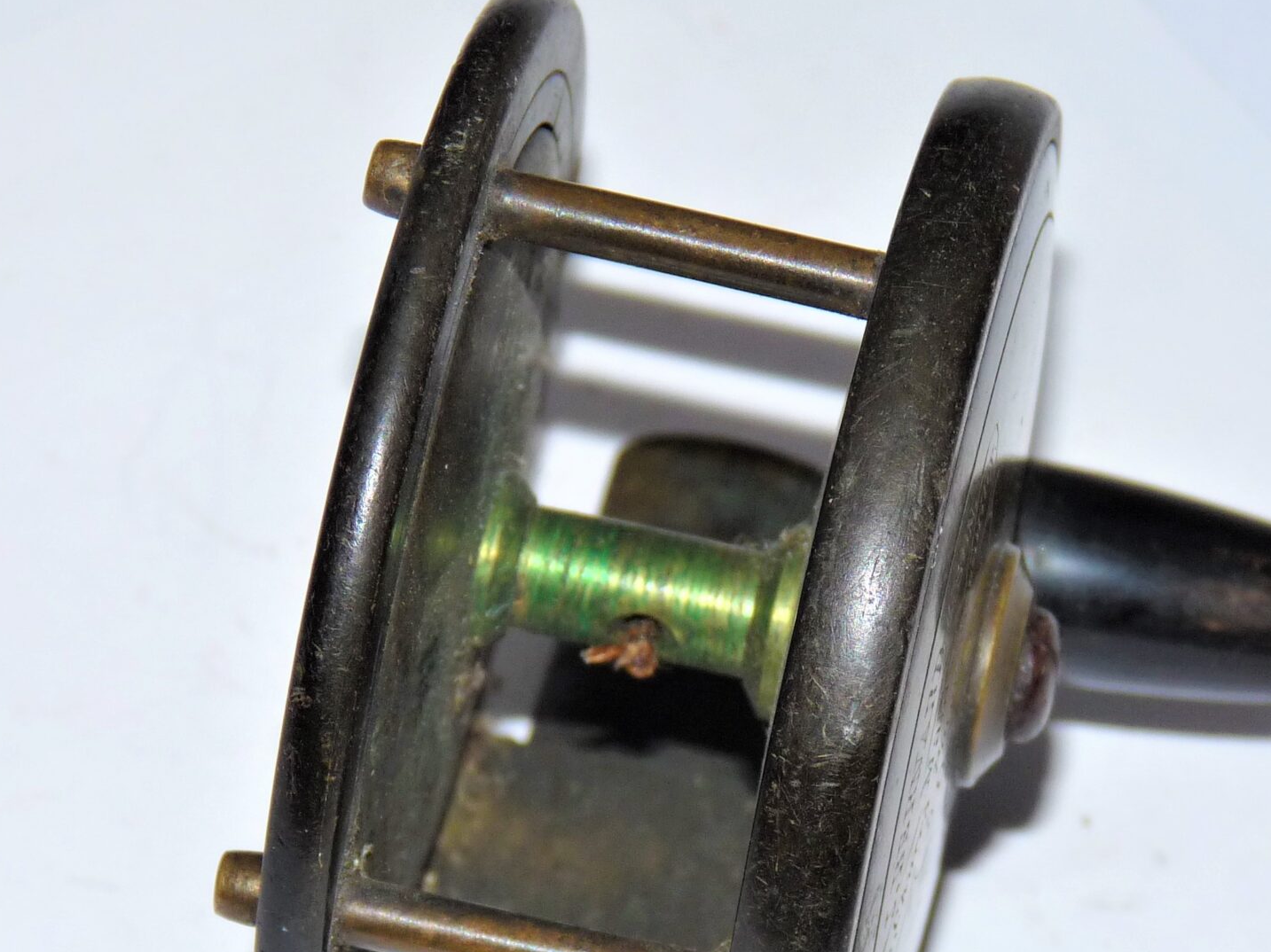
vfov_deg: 6.8
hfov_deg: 9.1
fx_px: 8002
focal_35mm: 218
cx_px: 655
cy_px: 676
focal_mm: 21.6
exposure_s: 1/40
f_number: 3.6
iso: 100
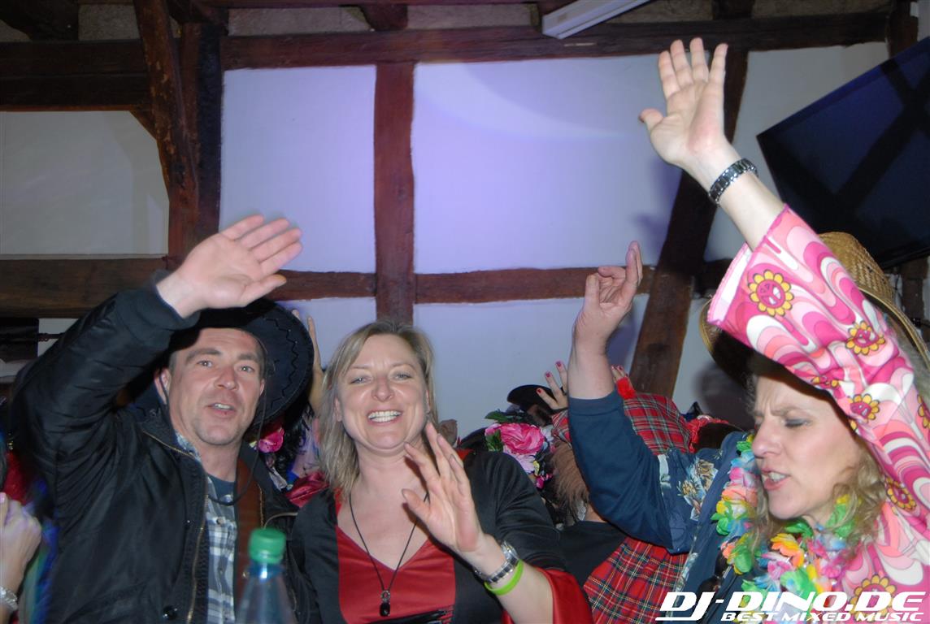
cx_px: 465
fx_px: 1320
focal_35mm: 51
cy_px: 312
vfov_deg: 26.6
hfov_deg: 38.8
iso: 400
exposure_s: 1/8
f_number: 5.6
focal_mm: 34
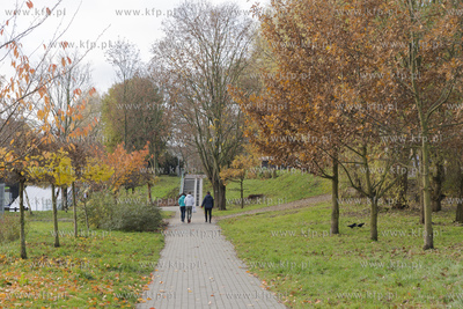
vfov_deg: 19.5
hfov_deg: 28.8
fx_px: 901
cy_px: 154
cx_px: 232
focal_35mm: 70
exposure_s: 1/500
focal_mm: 70
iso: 400
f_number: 4
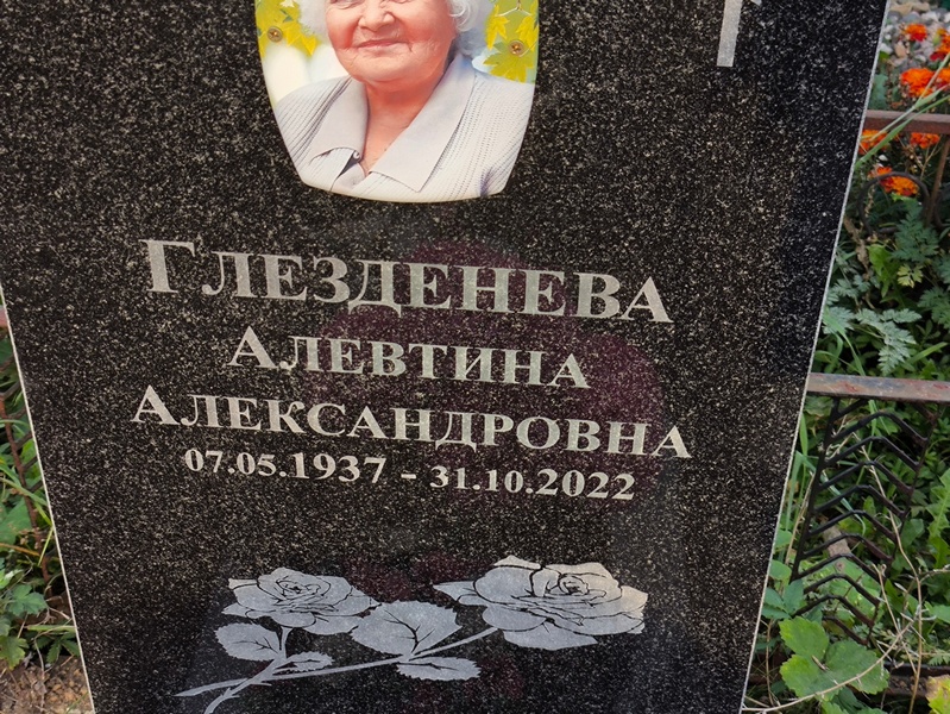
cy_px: 357
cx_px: 475
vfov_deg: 29.1
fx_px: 1373
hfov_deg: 38.2
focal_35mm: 50
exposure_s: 1/191
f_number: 1.7
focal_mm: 4.71
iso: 50
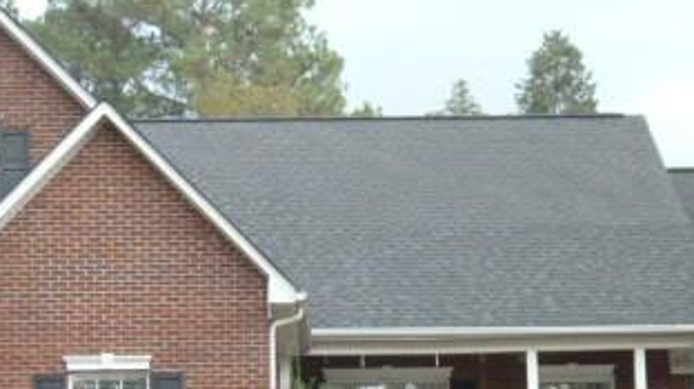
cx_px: 347
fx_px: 1563
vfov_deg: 13.9
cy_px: 416
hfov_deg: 25.0
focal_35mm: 85
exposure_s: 1/60
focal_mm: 6.8
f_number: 3.8
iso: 800
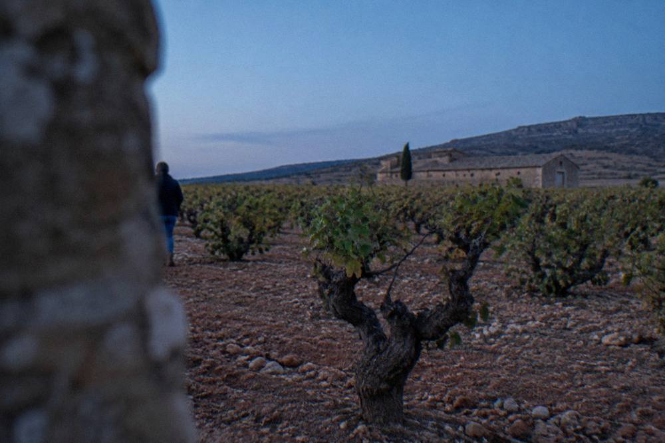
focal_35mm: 105
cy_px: 222
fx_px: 1939
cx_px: 332
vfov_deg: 13.0
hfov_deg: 19.5
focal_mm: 105
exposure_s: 1/160
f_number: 9
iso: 400
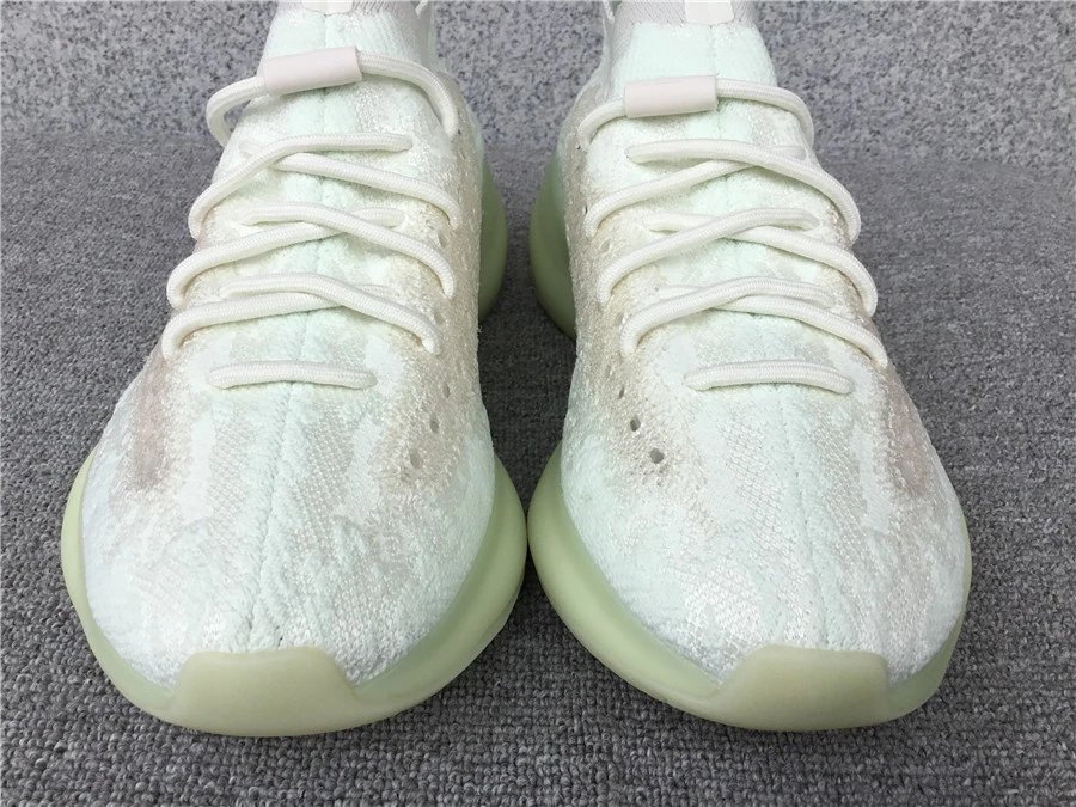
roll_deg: -2.8
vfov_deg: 45.4
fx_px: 964
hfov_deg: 58.4
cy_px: 404
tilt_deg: -32.2
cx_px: 538
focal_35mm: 31
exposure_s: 1/599
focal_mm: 3.3
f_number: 2.4
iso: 25
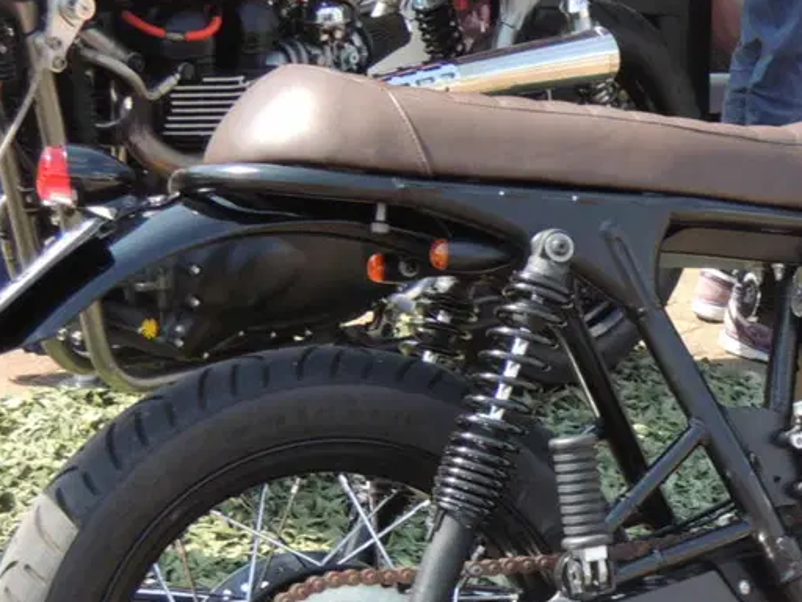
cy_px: 472
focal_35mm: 129
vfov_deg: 11.5
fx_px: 2989
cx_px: 905
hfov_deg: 14.9
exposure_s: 1/160
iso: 100
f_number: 4
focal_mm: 9.9
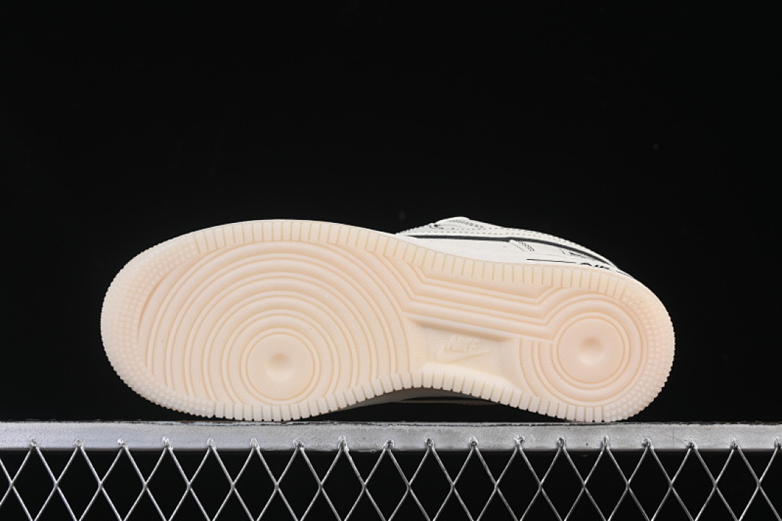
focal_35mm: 75
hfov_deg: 27.0
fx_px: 1629
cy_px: 260
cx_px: 391
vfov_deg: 18.2
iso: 160
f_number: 8
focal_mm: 50
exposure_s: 1/80
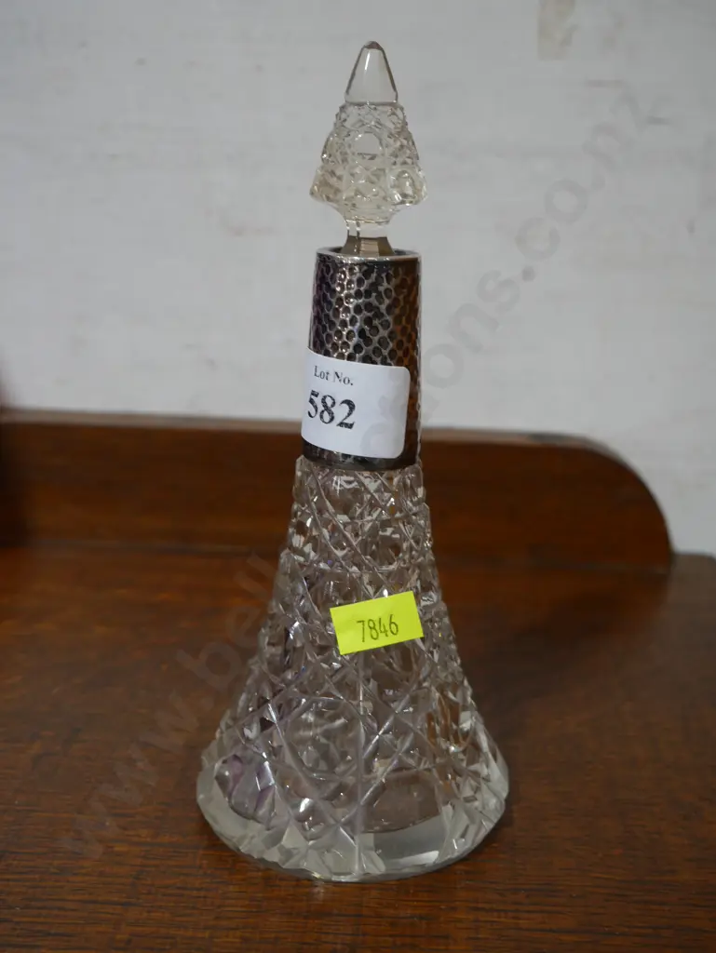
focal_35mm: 42
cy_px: 476
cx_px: 358
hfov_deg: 34.4
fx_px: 1157
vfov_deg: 44.8
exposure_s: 1/60
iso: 500
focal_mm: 21
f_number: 4.6
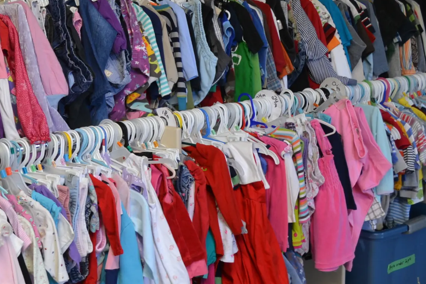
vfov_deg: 19.9
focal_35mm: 68
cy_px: 73
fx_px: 805
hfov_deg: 29.1
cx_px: 99
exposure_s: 1/20
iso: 400
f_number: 3.8
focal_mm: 20
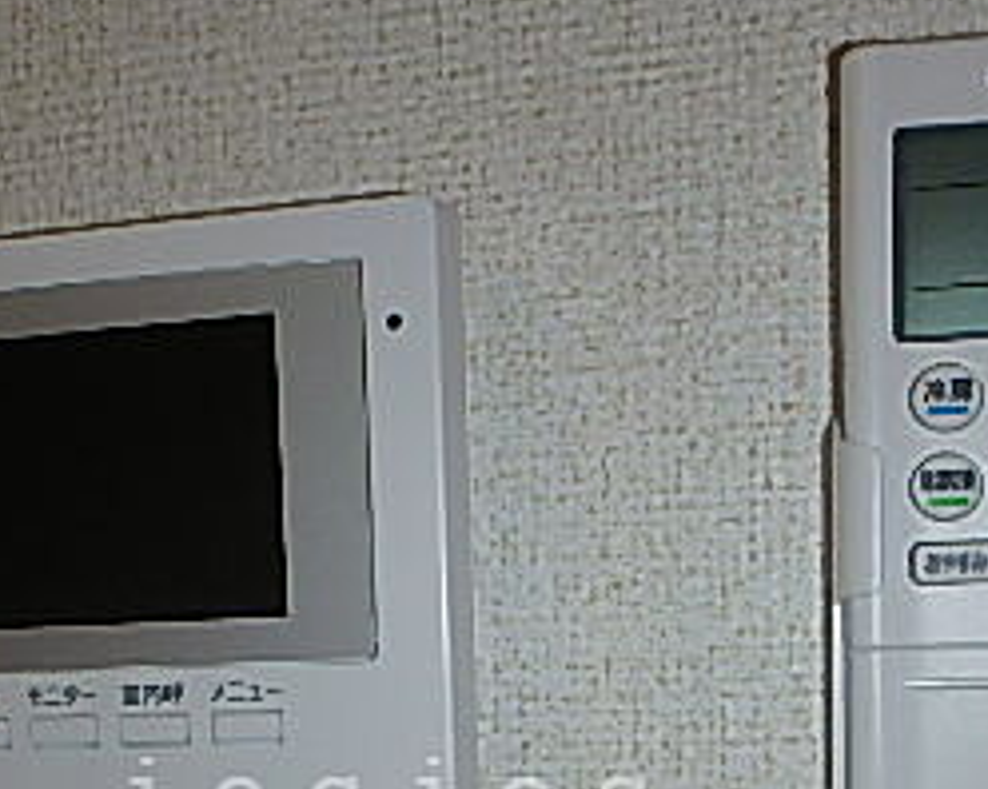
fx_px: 1549
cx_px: 394
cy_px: 797
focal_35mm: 53
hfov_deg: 35.3
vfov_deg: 26.9
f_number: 3.5
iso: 160
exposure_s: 1/200
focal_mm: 3.7
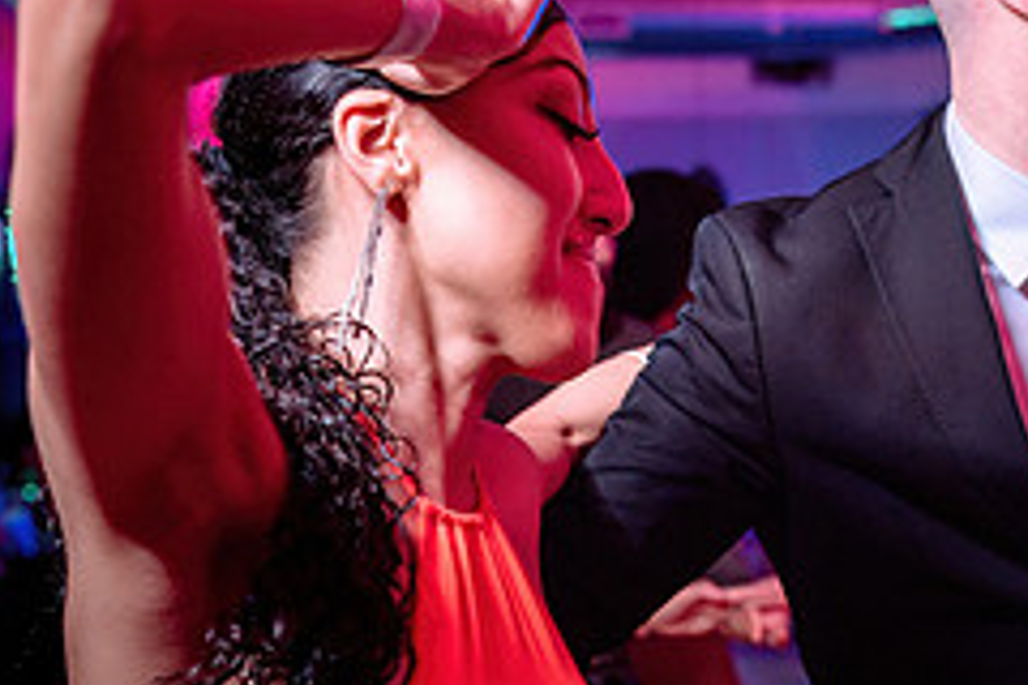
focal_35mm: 92
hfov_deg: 22.0
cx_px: 715
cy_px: 533
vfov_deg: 14.8
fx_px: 2627
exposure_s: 1/60
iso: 800
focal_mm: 38
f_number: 3.5
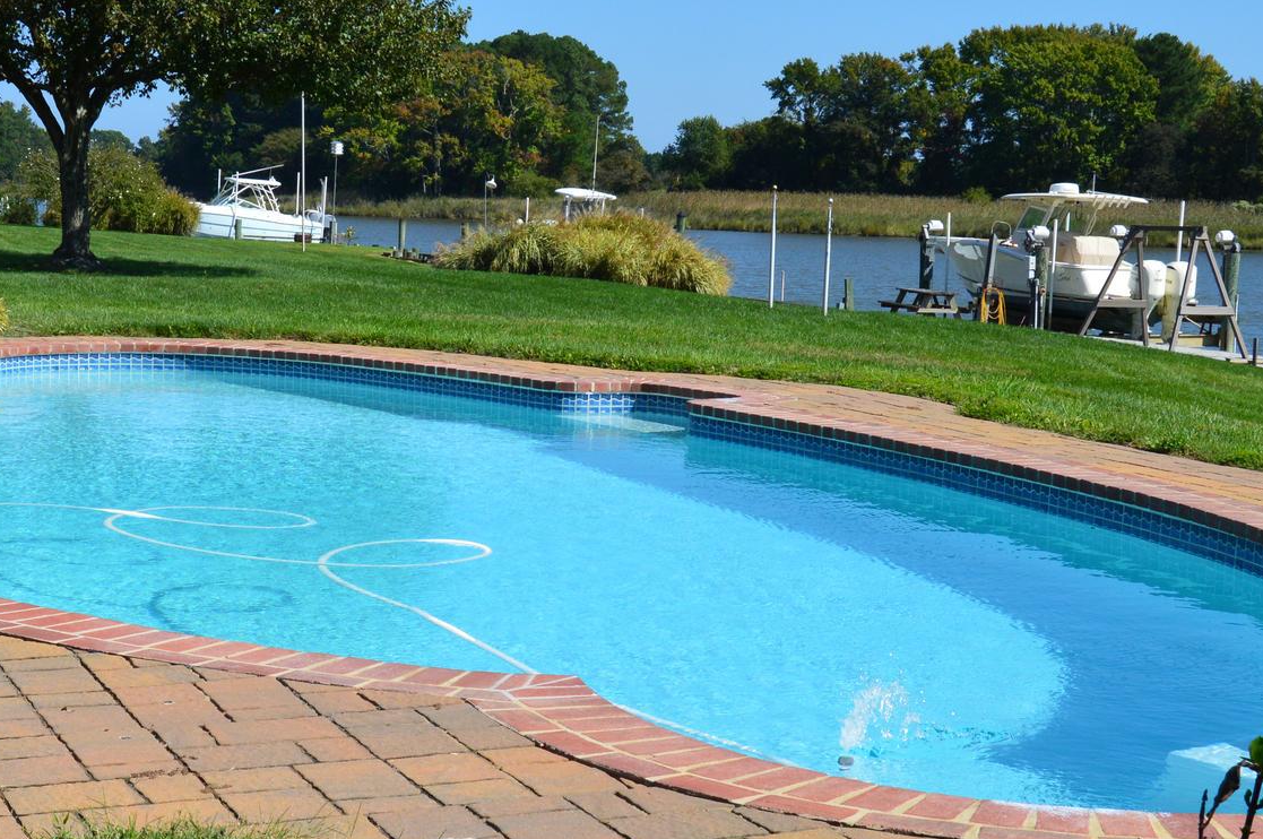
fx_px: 2313
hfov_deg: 30.4
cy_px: 497
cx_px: 438
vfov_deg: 20.5
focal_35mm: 66
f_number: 11
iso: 360
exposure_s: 1/500
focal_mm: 24
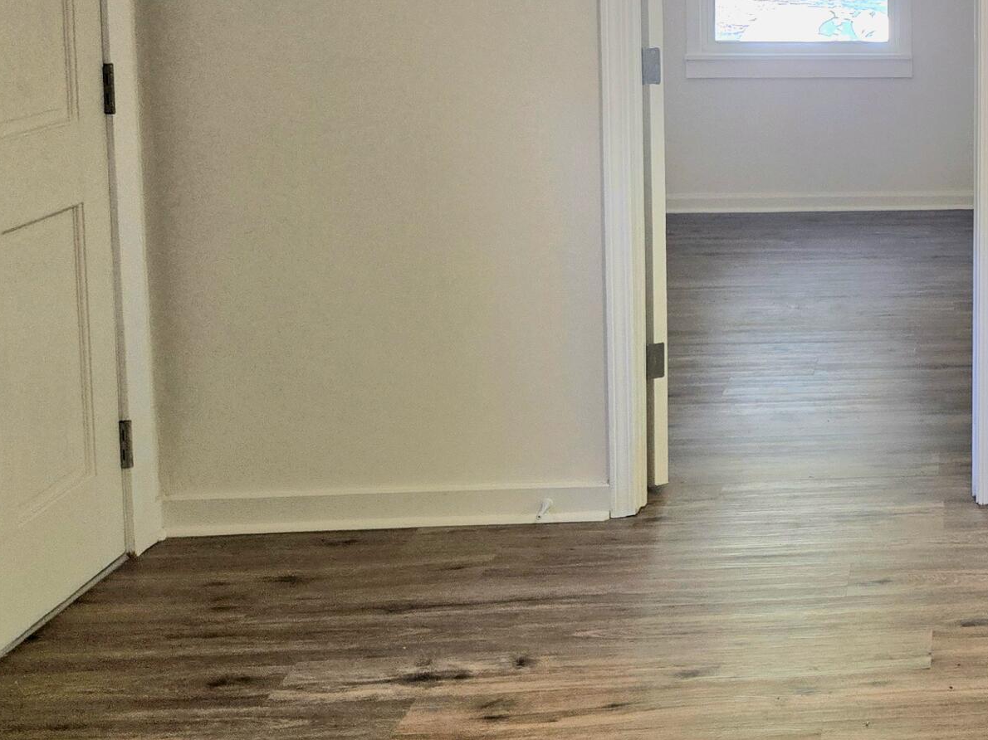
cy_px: 42
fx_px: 1655
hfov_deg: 28.7
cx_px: 1196
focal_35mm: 58
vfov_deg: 24.3
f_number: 1.8
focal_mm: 5.4
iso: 100
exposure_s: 1/120
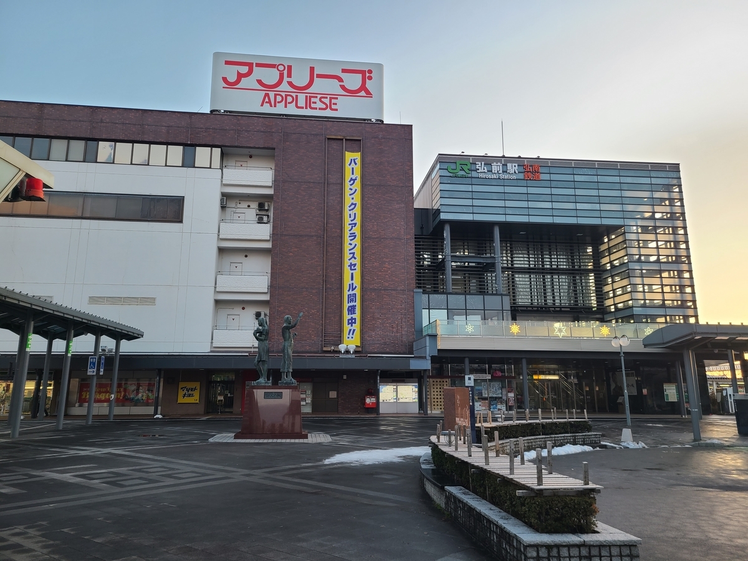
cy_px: 280
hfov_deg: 67.3
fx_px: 562
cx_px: 374
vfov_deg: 53.1
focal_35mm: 26
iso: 40
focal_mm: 5.4
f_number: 1.8
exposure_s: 1/107
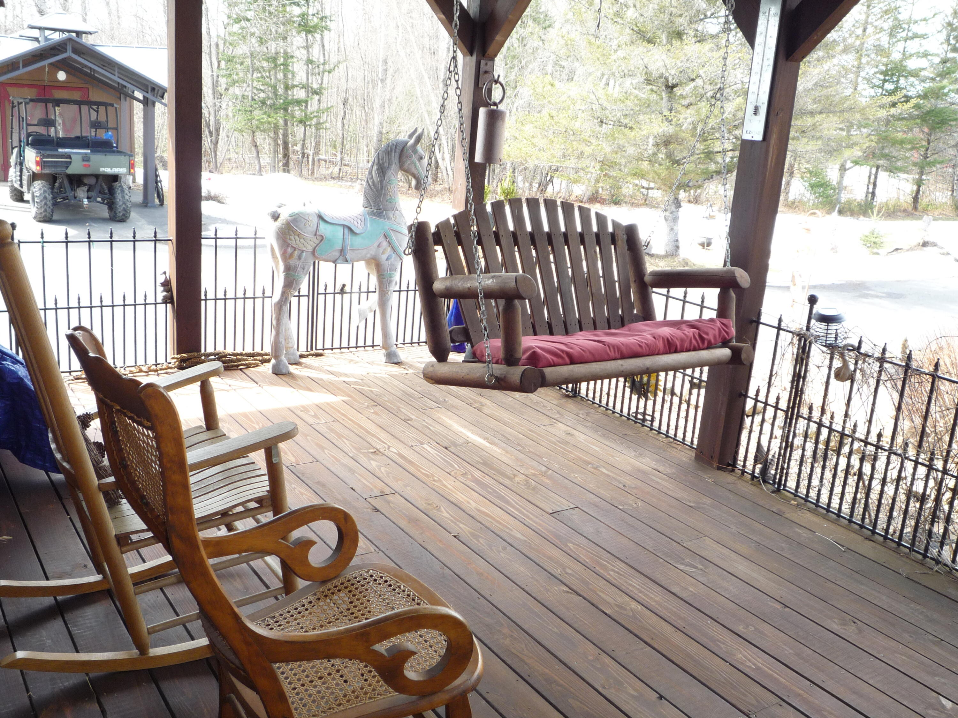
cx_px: 479
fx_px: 913
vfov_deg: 42.9
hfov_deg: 55.4
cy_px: 359
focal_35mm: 33
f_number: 3.6
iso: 100
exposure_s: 1/50
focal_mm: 5.8
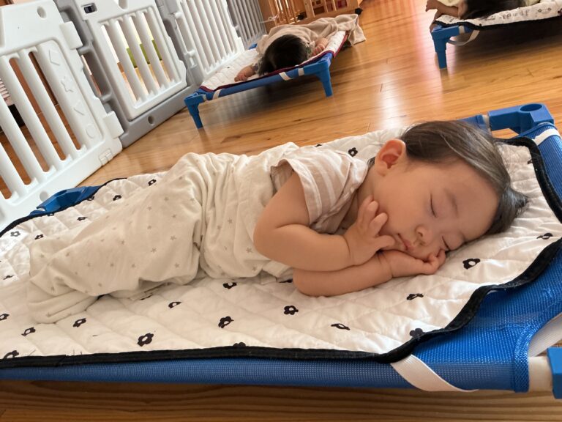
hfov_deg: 61.7
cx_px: 281
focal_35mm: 29
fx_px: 471
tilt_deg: -25.5
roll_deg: +18.8
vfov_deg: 48.2
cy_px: 211
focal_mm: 3
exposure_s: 1/40
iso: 250
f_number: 1.8
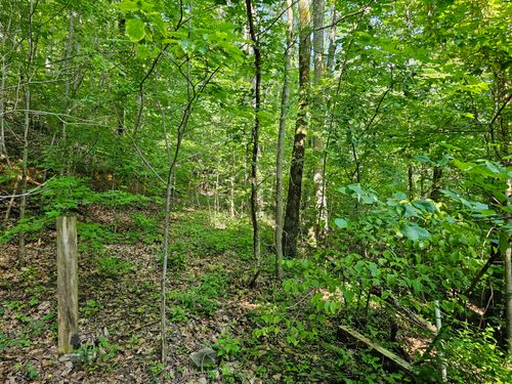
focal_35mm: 23
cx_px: 256
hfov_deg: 73.9
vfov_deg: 58.9
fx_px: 340
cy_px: 192
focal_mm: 6.3
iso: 200
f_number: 1.7
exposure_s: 1/207
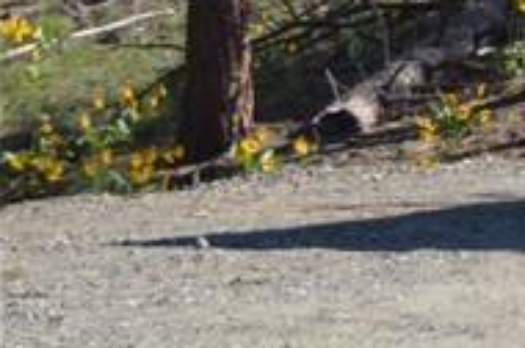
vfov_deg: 4.9
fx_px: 4004
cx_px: 1499
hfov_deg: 6.9
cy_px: -356
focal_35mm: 275
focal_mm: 32
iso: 100
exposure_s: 1/200
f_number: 7.1
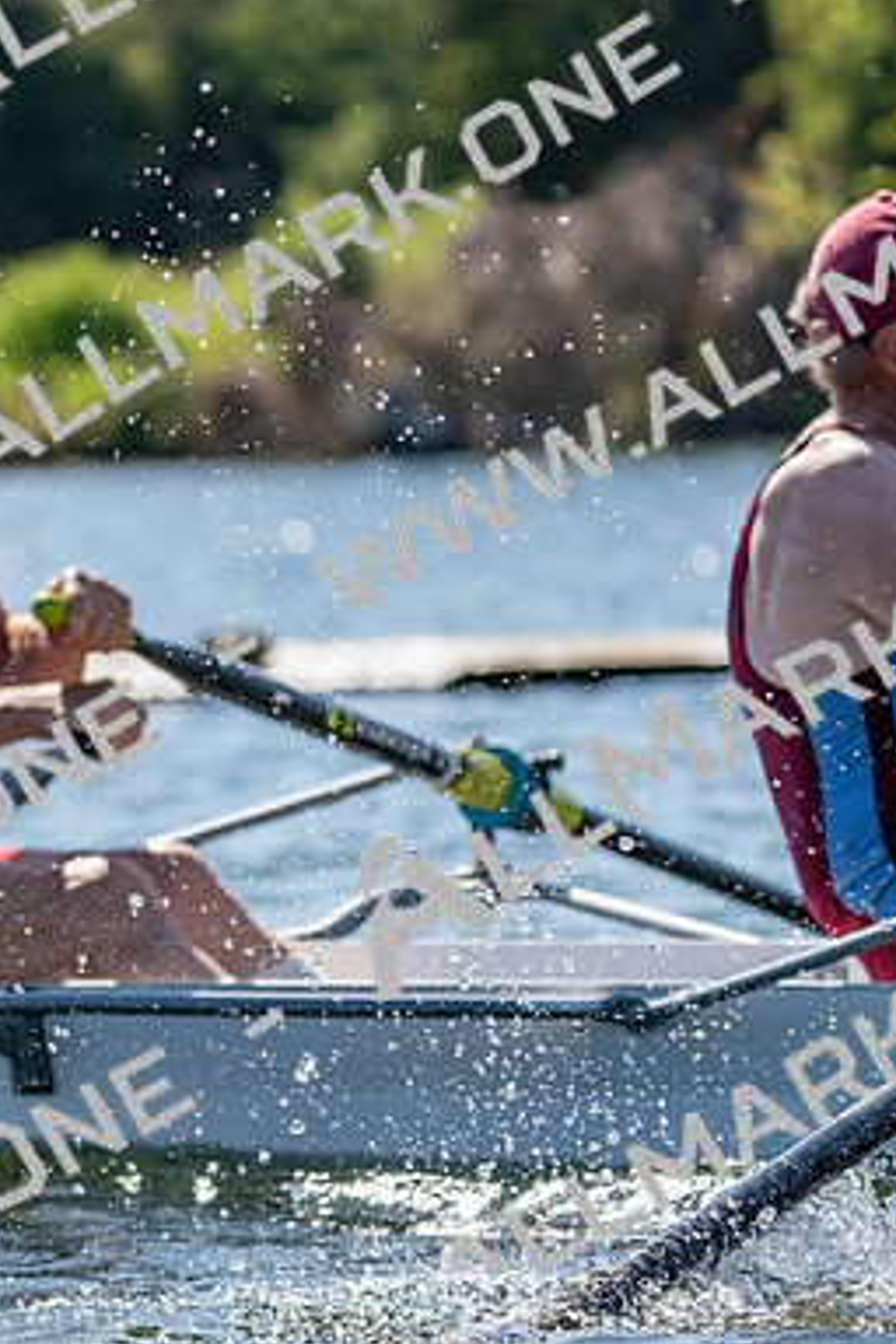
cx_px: 60
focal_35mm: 302
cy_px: 670
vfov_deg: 6.8
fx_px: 11274
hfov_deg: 4.5
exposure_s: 1/1600
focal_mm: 200
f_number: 5.6
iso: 250
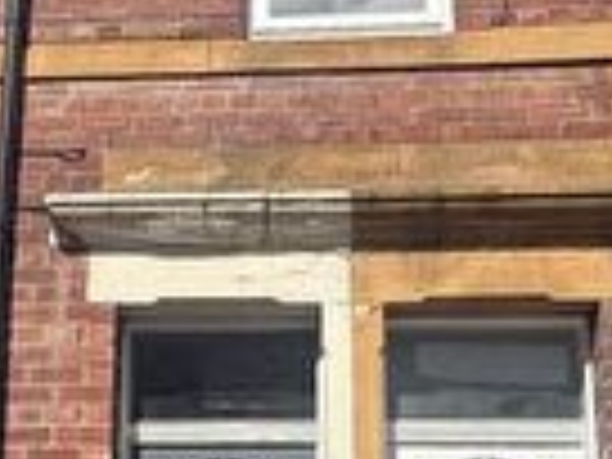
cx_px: 184
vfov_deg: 20.2
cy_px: 371
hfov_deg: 26.8
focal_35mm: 72
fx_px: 1273
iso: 50
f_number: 2.2
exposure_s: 1/3891
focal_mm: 2.22
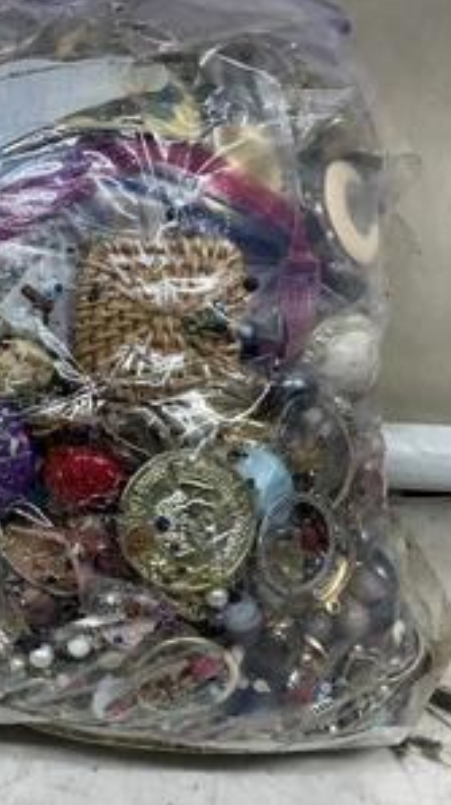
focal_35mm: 41
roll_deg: -3.4
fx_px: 874
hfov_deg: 28.2
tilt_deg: -29.7
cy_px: 402
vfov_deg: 49.4
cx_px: 76
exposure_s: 1/120
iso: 40
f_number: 1.8
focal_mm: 3
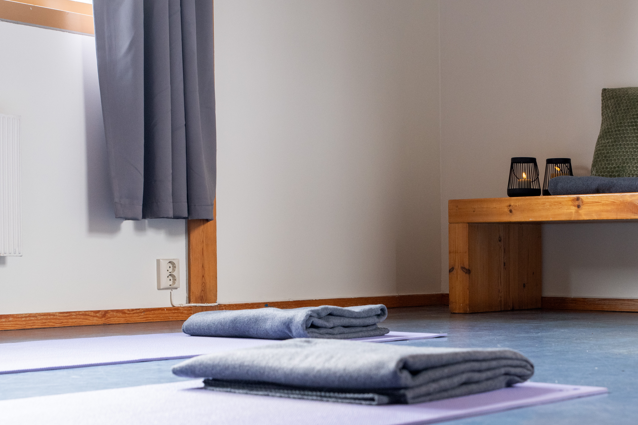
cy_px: 263
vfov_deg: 20.6
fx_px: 1170
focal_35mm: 66
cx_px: 461
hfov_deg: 30.1
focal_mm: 40
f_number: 5
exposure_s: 1/40
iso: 800
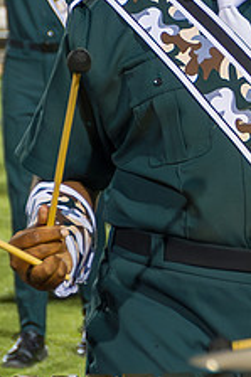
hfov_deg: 3.7
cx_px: 236
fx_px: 3854
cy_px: -16
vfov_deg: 5.6
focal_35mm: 368
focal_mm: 95
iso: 1800
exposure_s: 1/160
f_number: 5.6
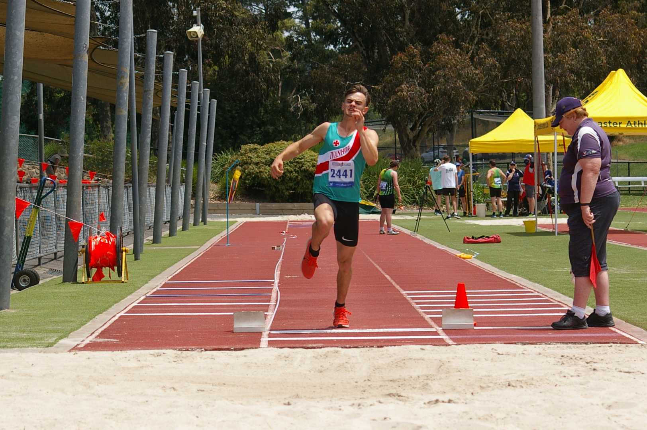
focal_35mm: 105
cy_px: 215
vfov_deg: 13.0
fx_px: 1886
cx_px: 324
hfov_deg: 19.5
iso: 200
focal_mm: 70
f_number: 5.6
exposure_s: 1/1000
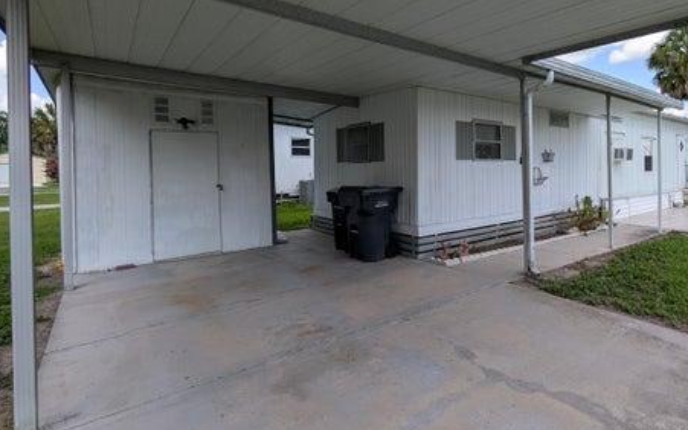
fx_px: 338
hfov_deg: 90.1
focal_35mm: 18
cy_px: 168
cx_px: 406
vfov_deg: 64.3
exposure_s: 1/2016
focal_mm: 2.02
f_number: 1.7
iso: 55
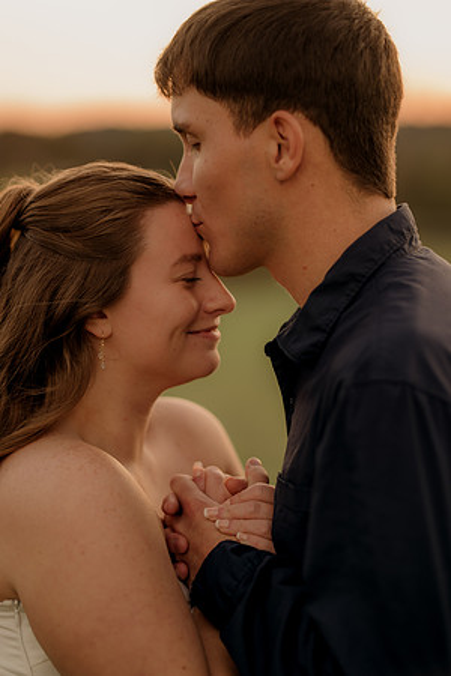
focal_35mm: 85
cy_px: 338
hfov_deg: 16.1
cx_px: 226
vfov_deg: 23.9
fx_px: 1597
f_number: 1.8
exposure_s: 1/80
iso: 100
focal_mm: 85
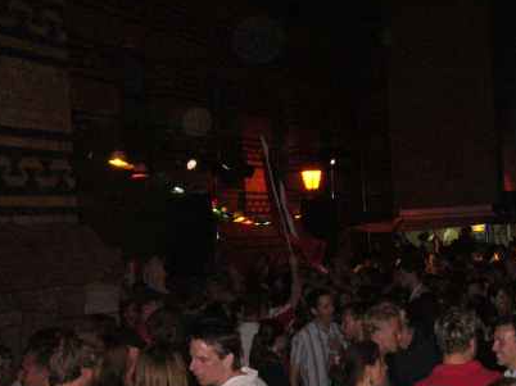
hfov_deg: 30.9
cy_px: 261
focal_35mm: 61
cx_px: 409
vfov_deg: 23.9
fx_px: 909
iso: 400
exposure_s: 1/60
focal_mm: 5.8
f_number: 2.8
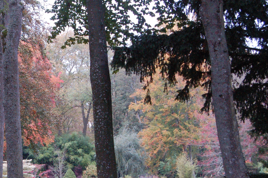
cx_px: 23
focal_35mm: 112
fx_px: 833
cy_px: 126
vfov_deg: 12.2
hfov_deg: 18.0
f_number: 8
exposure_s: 1/250
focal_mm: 38
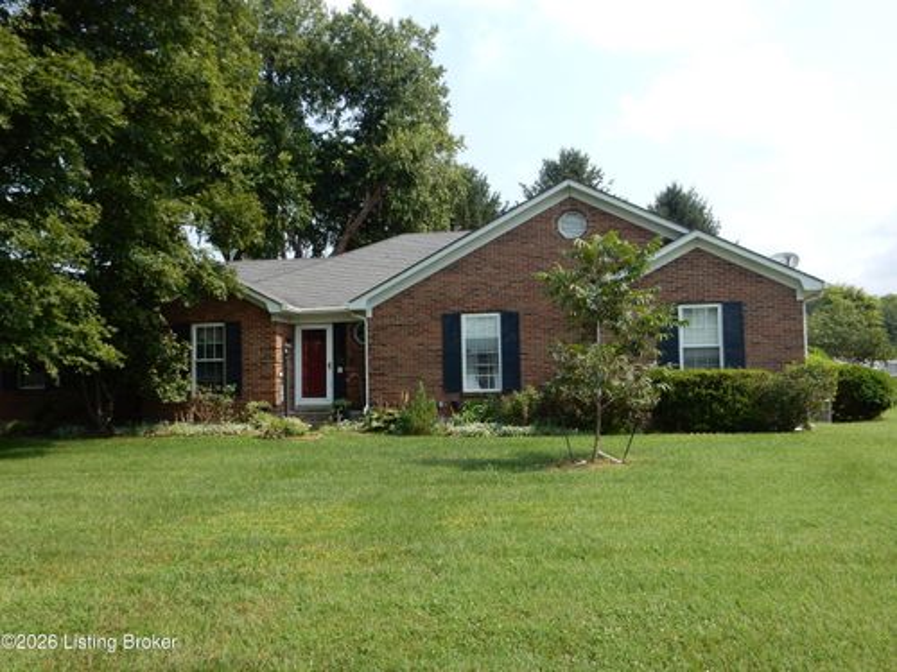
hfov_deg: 51.4
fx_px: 933
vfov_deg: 39.7
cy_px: 336
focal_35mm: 36
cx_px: 448
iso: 125
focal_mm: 6.4
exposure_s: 1/800
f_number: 4
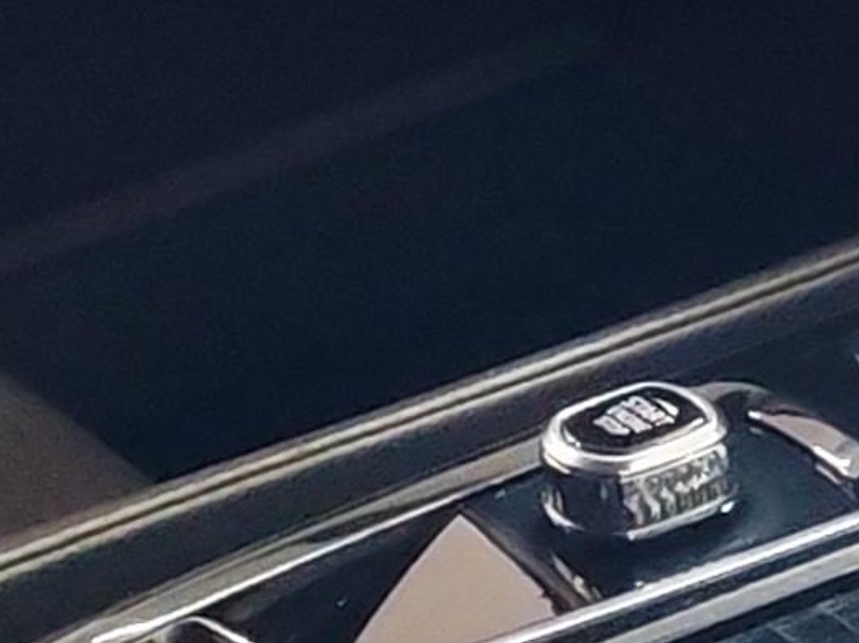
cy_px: 337
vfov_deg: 5.7
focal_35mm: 259
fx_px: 6424
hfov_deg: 7.3
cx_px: 1901
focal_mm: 6.12
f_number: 1.9
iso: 800
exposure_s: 1/50
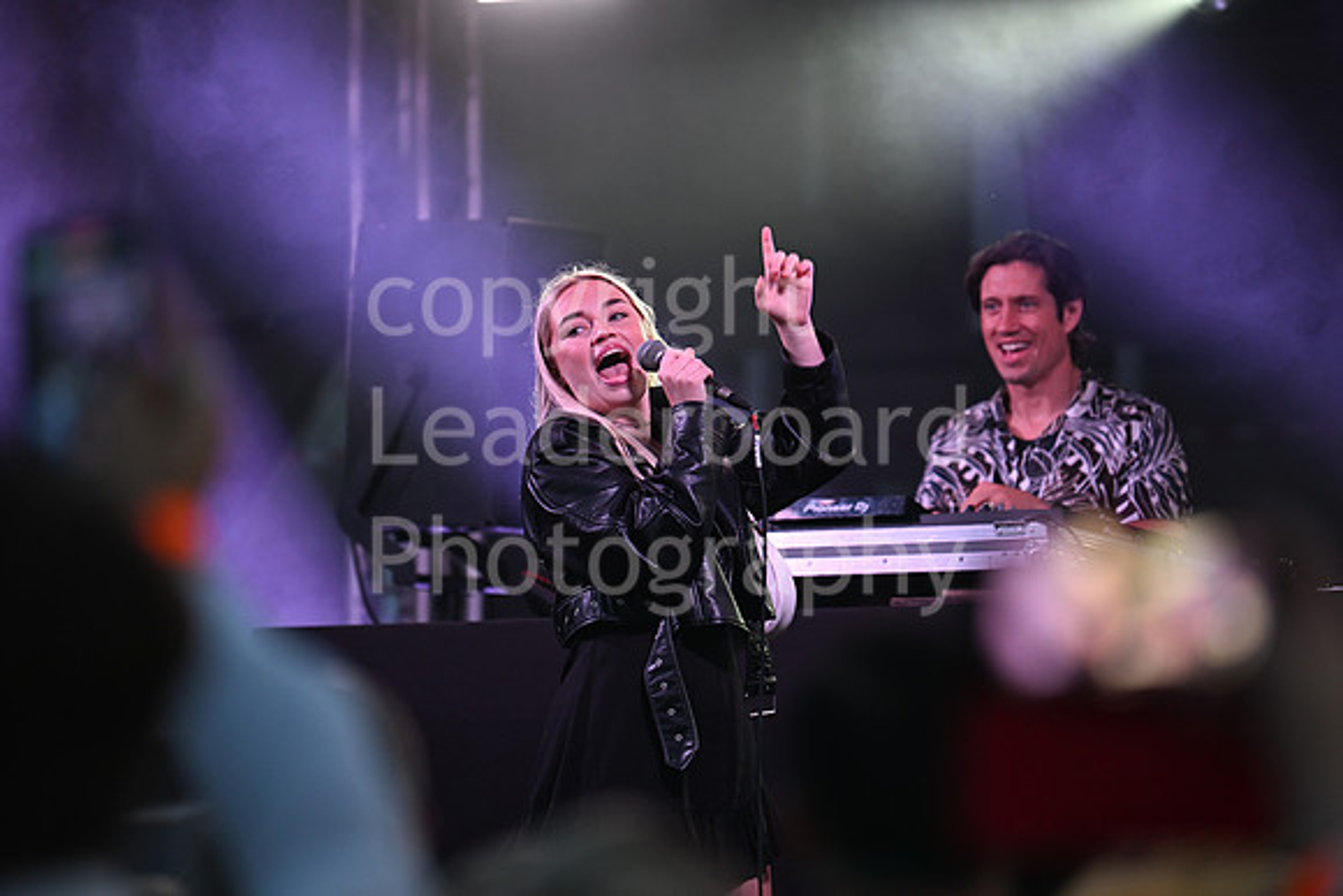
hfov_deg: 10.8
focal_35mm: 190
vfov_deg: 7.2
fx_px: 7089
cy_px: 448
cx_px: 672
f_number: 3.2
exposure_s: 1/320
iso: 1000
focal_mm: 190
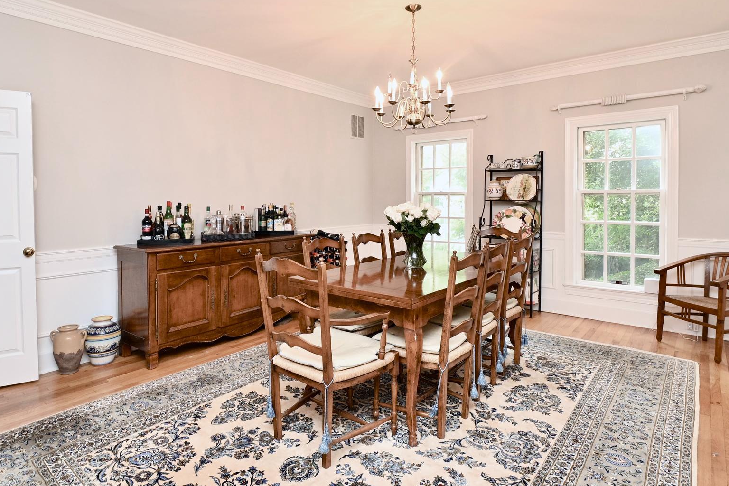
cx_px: 345
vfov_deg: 61.3
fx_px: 405
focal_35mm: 20
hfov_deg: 83.9
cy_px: 190
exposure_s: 1/20
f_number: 7.1
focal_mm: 10
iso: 500
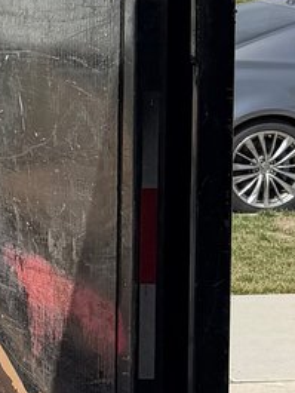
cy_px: 99
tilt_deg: -6.3
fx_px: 1646
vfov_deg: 13.6
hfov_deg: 8.9
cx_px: -507
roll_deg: +1.7
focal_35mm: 145
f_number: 1.78
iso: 80
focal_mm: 6.76
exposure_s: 1/5319
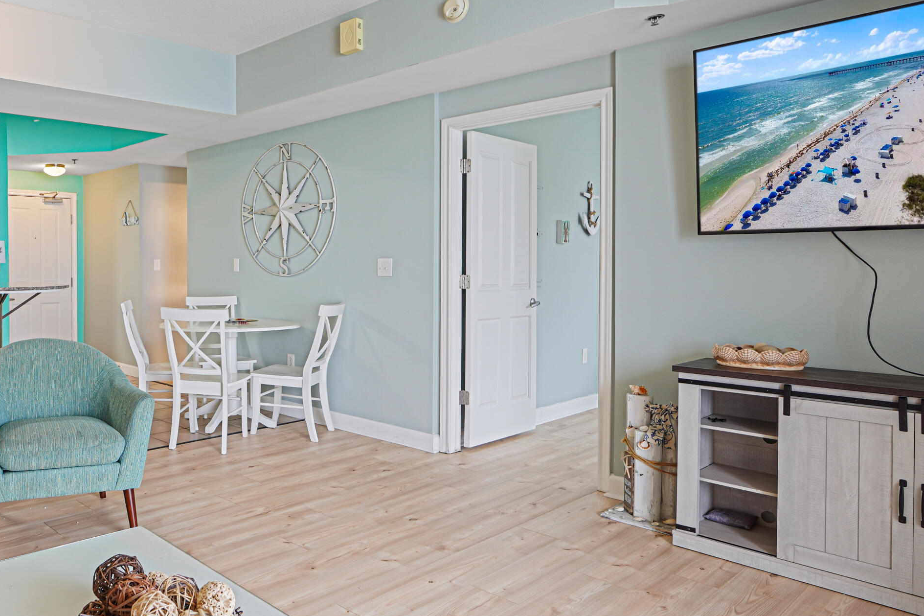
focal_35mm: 27
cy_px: 302
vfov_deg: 47.3
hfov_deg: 61.7
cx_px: 199
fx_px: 703
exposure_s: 1/5
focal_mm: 11.5
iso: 100
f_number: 4
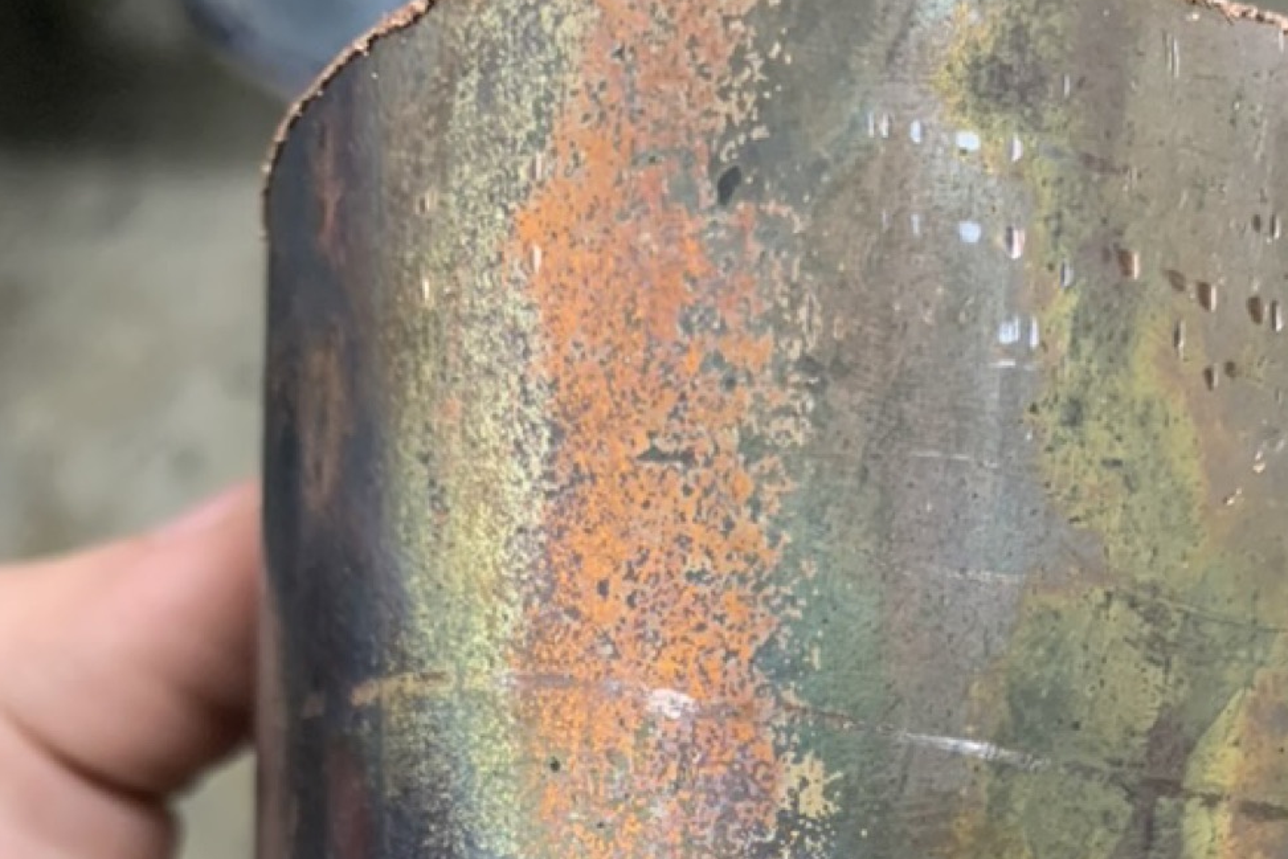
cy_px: 1145
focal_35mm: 50
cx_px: 837
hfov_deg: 39.2
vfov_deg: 23.5
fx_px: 1789
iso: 250
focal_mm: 4.25
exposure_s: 1/50
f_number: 1.8
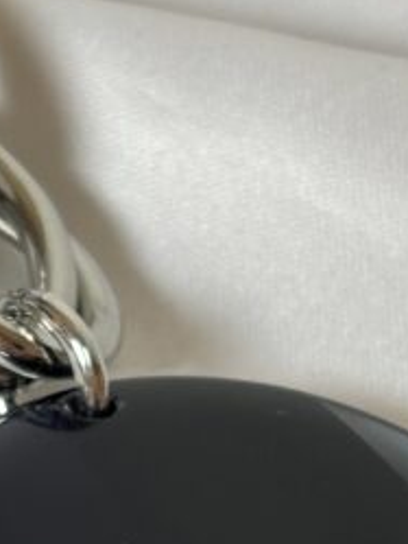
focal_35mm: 214
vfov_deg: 9.0
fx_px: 3360
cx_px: -159
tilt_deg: -49.7
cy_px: 778
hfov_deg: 6.9
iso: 32
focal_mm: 5.96
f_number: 1.6
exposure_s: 1/100
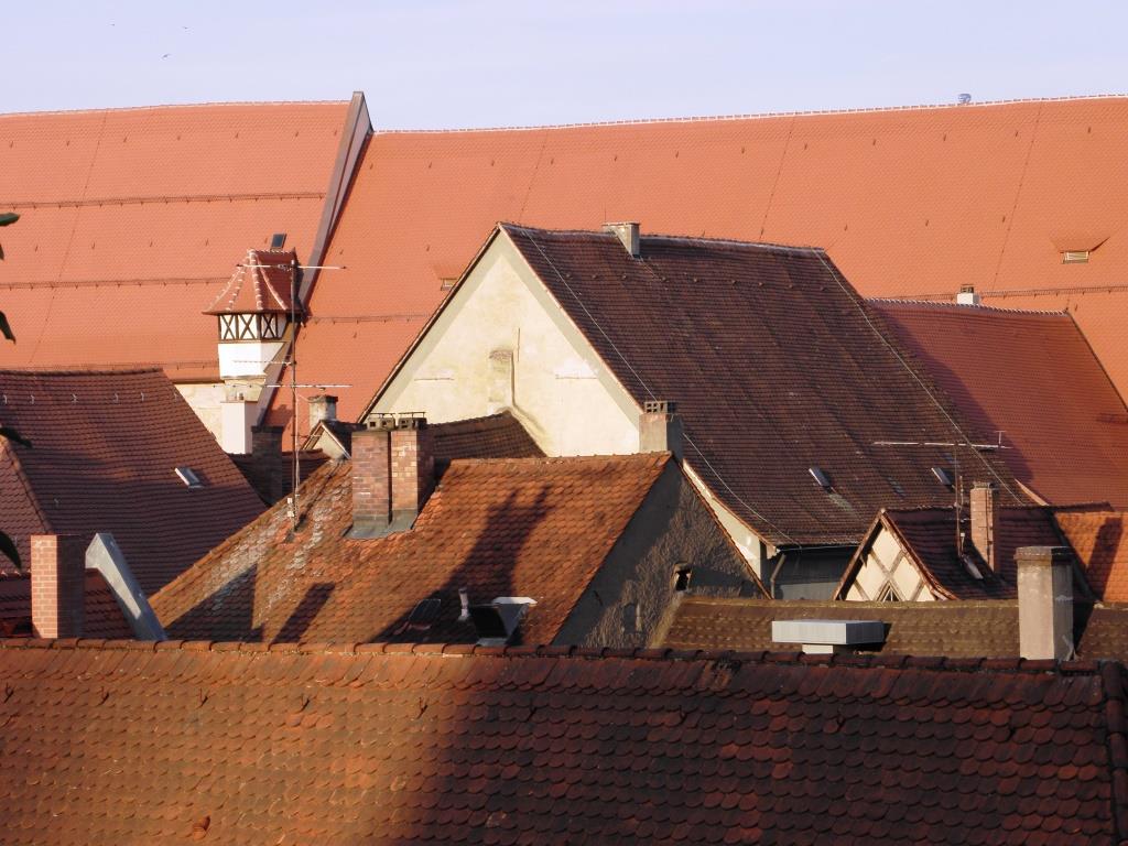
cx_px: 564
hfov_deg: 15.3
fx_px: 4204
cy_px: 423
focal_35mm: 129
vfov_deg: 11.5
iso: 64
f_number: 4.4
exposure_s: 1/200
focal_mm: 23.03
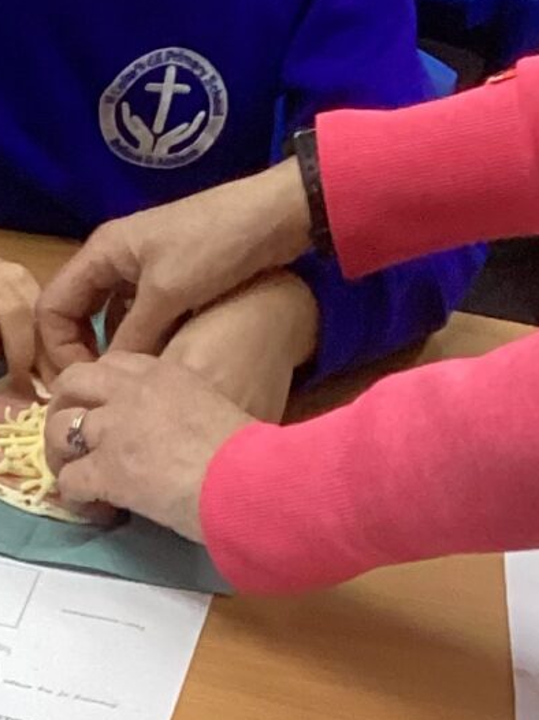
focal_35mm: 151
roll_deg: -3.0
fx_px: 3137
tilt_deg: -42.4
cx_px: -696
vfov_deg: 12.3
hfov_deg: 9.0
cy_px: 1174
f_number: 2.4
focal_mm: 3.3
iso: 125
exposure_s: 1/60
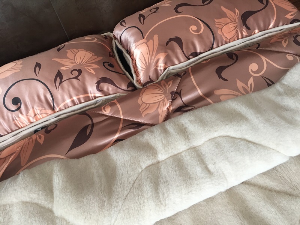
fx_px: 251
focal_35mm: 29
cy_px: 112
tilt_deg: -47.5
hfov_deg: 61.7
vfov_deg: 48.2
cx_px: 150
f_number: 2.2
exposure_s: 1/33
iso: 125
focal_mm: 4.15
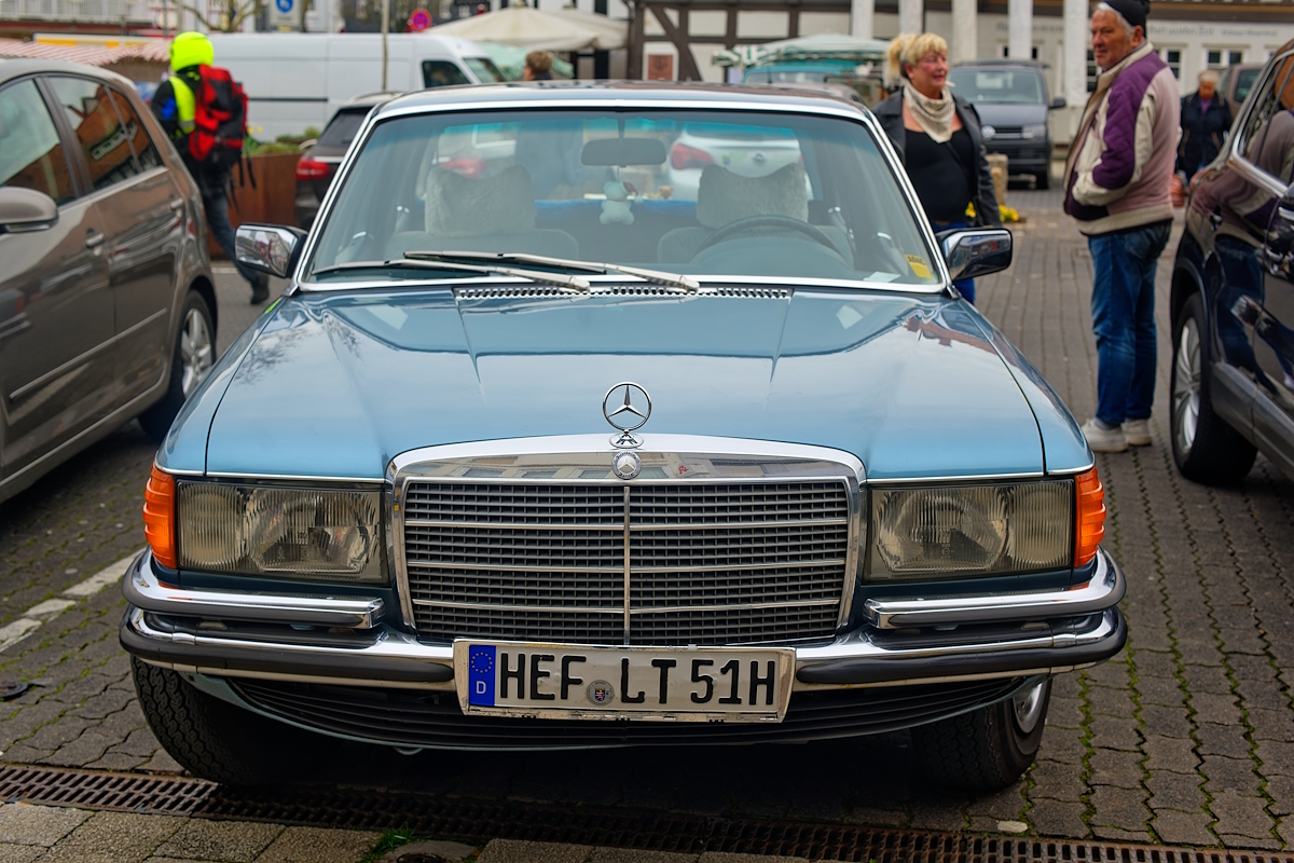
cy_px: 432
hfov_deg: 39.6
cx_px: 647
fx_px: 1797
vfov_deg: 27.0
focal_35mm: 50
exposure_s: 1/100
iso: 64
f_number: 1.4
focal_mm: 50
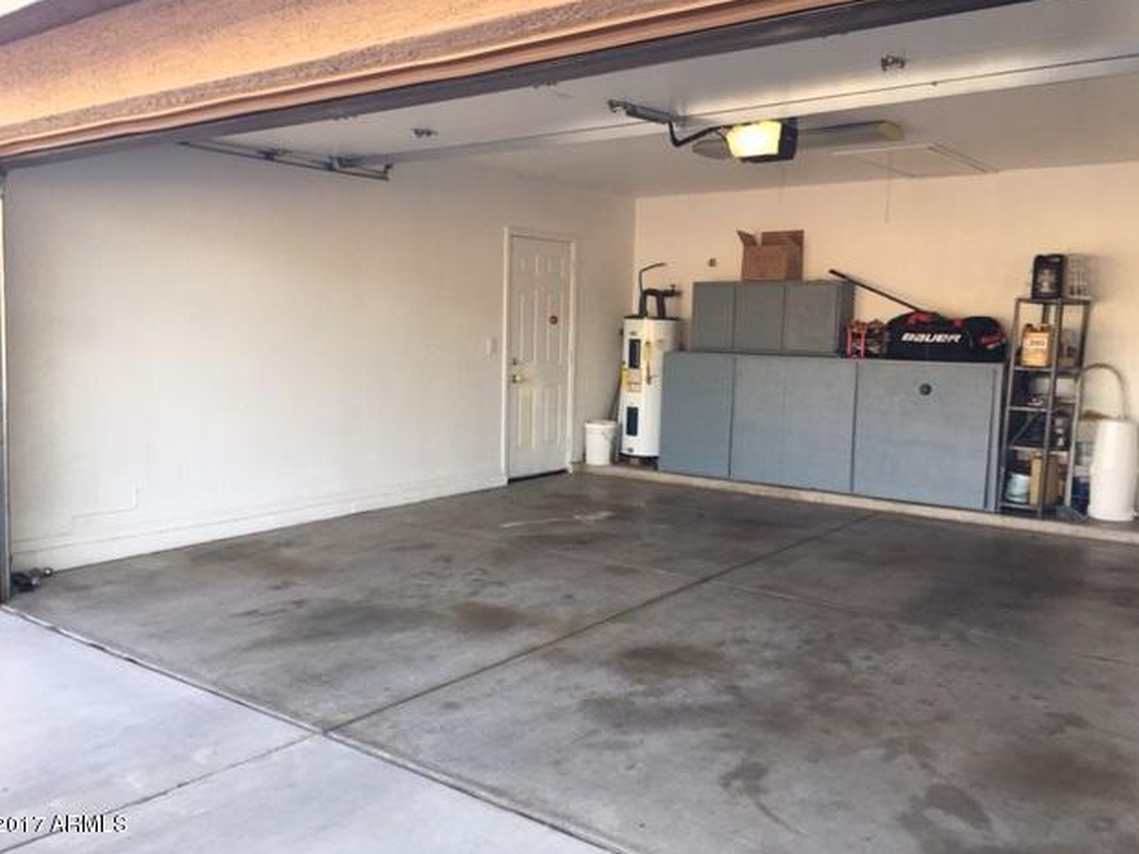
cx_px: 572
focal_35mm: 30
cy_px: 420
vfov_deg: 46.8
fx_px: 987
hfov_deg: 60.0
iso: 40
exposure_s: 1/120
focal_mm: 4.15
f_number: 2.2
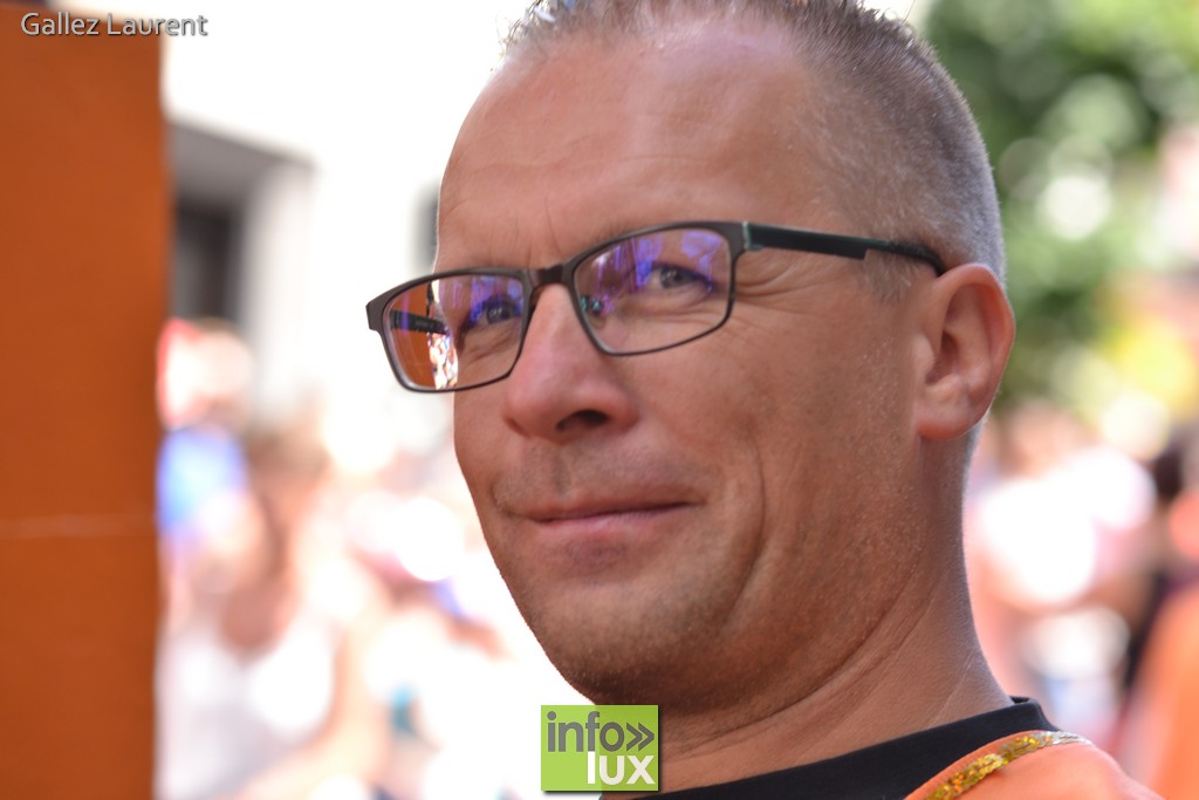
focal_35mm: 120
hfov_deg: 17.1
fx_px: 3997
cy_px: 400
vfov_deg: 11.4
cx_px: 600
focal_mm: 80
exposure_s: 1/250
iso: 200
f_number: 4
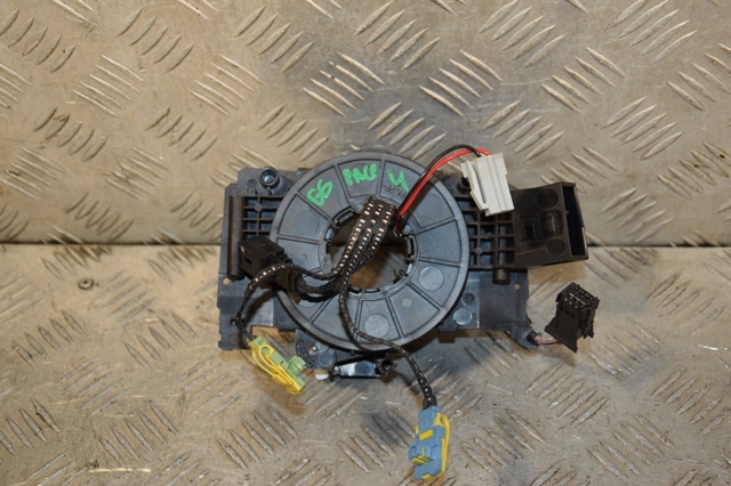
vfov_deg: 20.1
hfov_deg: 29.9
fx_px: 1370
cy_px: 243
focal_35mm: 68
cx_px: 366
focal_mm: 45
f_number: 5.6
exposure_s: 1/200
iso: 800
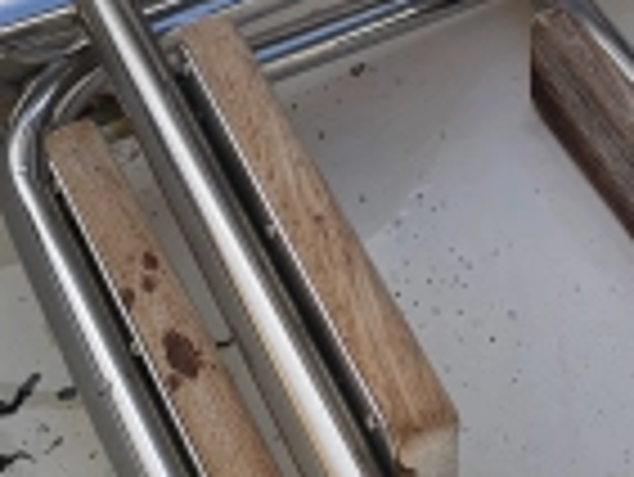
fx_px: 1650
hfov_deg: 21.4
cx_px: 531
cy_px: 133
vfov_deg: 16.4
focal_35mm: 90
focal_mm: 6.3
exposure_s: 1/574
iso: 10
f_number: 1.7
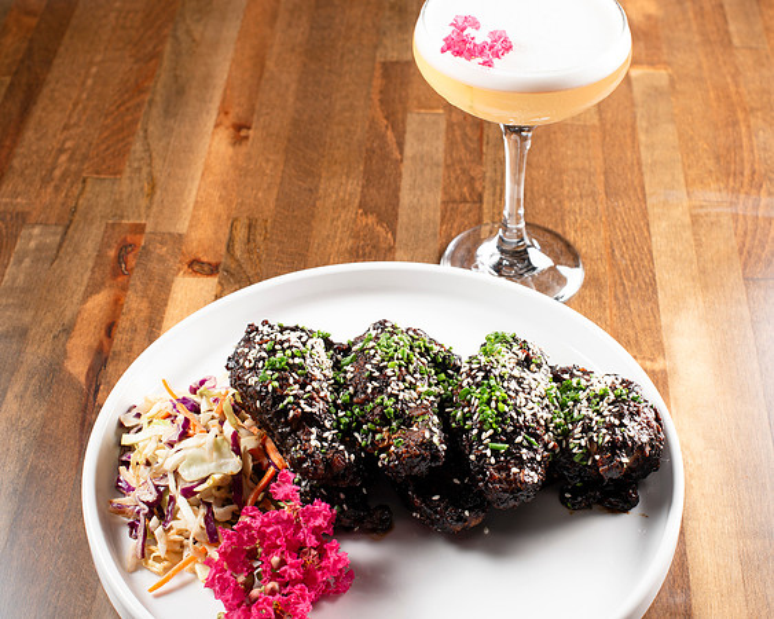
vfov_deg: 25.5
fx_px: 1364
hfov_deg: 31.7
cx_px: 417
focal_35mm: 60
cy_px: 321
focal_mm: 50
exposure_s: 1/250
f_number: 8
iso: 250
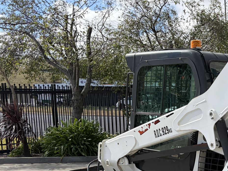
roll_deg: -0.4
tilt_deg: -7.8
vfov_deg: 25.0
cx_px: 228
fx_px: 376
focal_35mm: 57
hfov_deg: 31.3
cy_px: 150
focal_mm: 5.96
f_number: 1.6
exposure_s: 1/2639
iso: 64
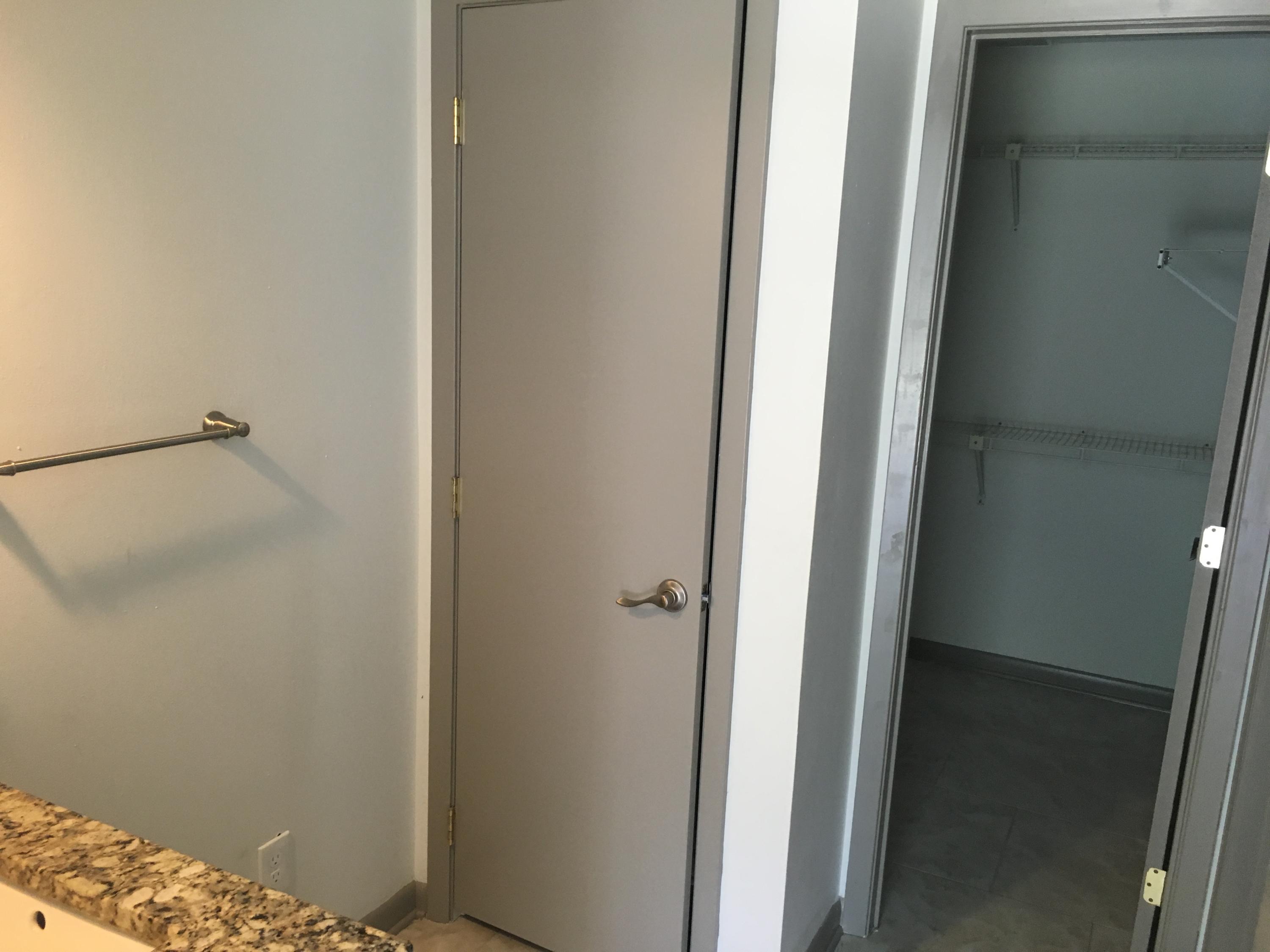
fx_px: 1064
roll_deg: -1.8
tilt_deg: -11.3
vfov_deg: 48.2
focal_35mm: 29
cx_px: 635
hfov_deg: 61.7
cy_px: 476
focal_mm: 4.15
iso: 100
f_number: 2.2
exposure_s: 1/30
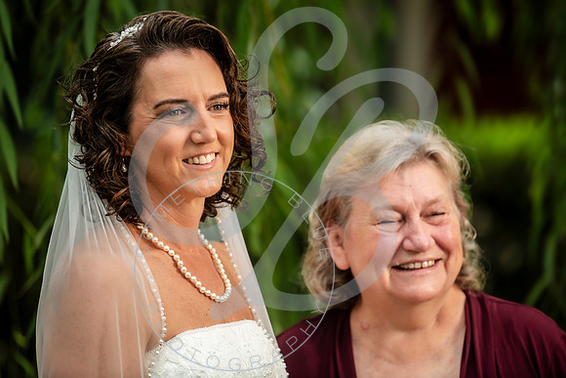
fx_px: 2831
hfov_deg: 11.4
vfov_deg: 7.6
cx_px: 283
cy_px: 189
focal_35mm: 180
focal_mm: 180
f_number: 2.8
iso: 400
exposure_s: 1/1250
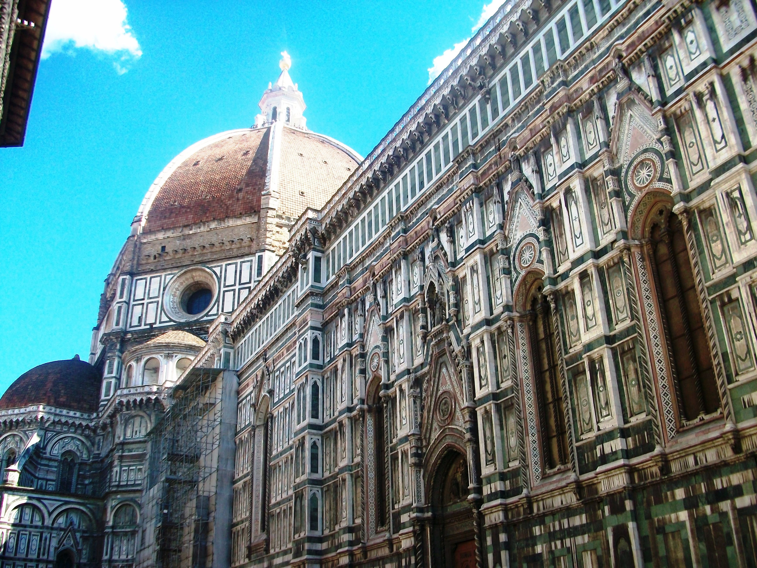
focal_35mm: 34
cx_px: 378
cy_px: 284
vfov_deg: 41.8
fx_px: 744
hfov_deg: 54.0
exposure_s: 1/400
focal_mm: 5.7
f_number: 2.8
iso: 80
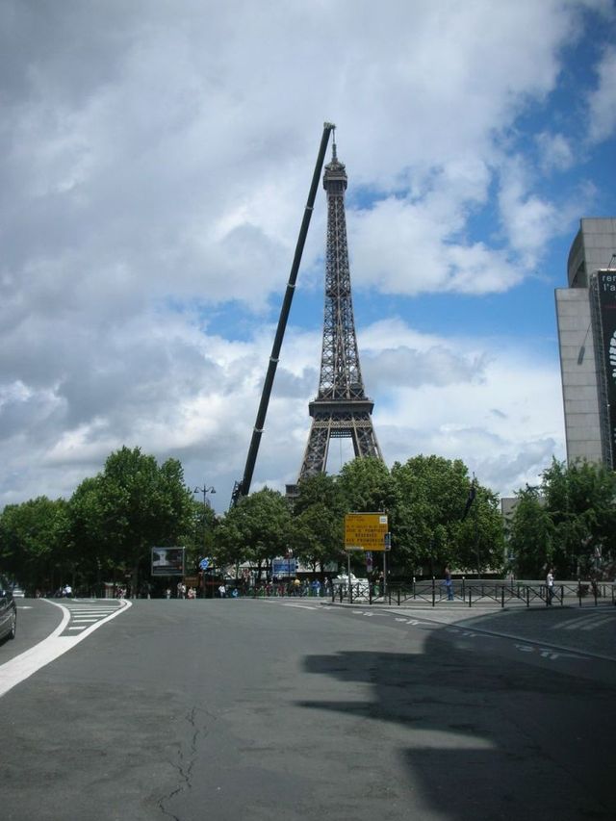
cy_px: 410
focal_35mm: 35
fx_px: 830
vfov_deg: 52.6
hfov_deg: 40.7
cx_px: 308
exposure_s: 1/164
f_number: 8.5
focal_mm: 5.8
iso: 50
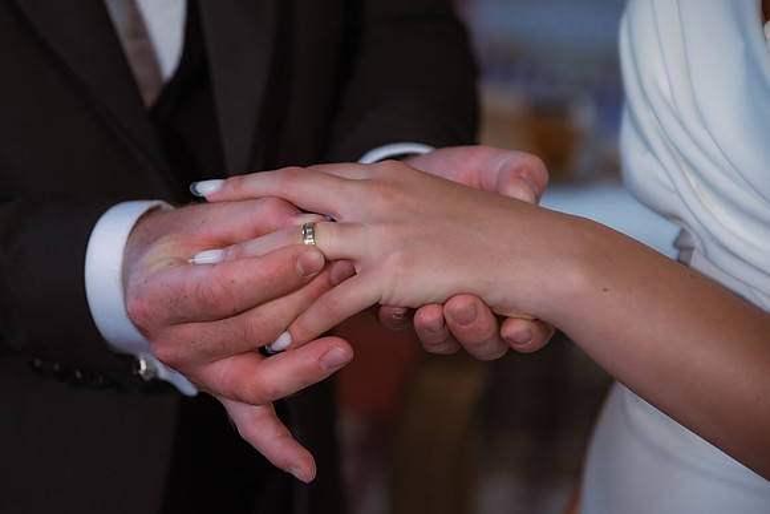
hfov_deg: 23.2
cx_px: 288
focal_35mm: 88
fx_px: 1873
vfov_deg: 15.6
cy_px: 257
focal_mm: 70
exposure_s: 1/200
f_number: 2.8
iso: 1600
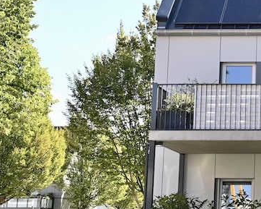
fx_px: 780
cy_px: 54
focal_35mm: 101
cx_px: 332
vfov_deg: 15.2
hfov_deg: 17.9
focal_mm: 38
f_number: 5
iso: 100
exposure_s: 1/160
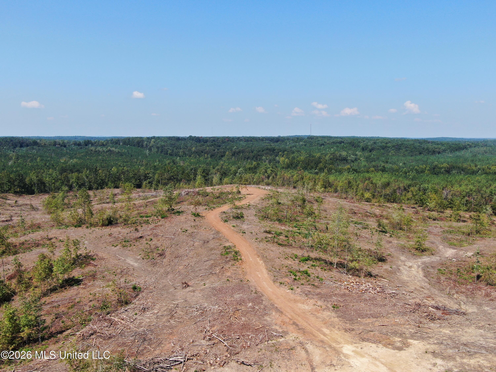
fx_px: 502
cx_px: 248
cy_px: 186
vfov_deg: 40.7
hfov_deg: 52.6
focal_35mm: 35
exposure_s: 1/800
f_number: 3.3
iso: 100
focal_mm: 5.94
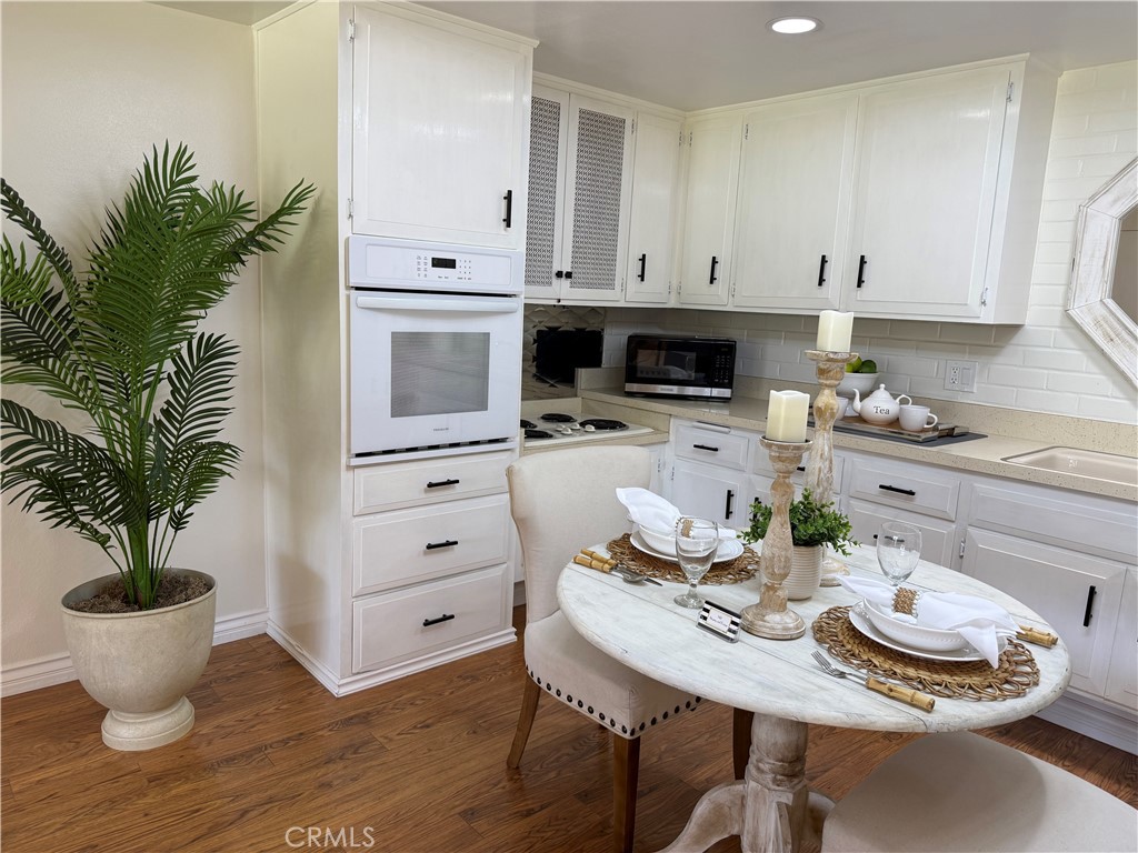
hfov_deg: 71.6
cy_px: 426
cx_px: 569
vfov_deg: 56.8
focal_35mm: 24
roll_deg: -2.2
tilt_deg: -9.2
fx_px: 789
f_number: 1.78
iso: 125
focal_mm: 6.76
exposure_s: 1/120
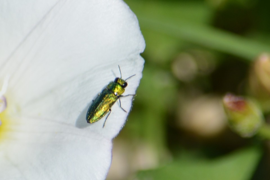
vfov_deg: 3.1
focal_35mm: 450
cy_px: 90
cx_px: 135
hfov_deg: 4.6
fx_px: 3375
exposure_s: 1/400
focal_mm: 300
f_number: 8
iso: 100
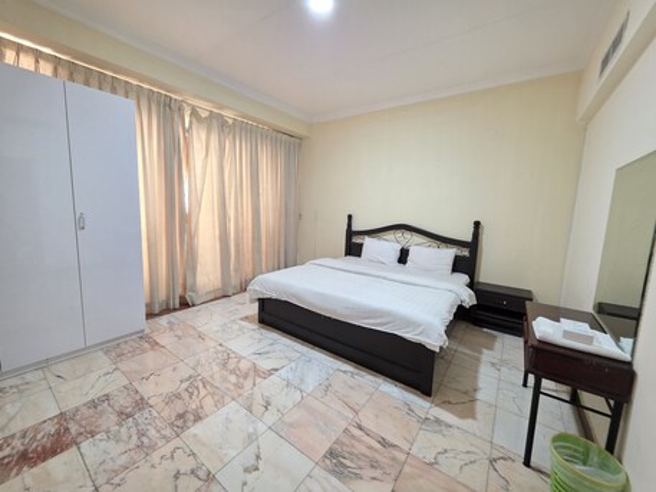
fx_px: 246
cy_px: 246
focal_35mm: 13
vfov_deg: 89.9
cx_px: 328
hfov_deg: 106.2
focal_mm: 2.2
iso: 400
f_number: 1.9
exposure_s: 1/50
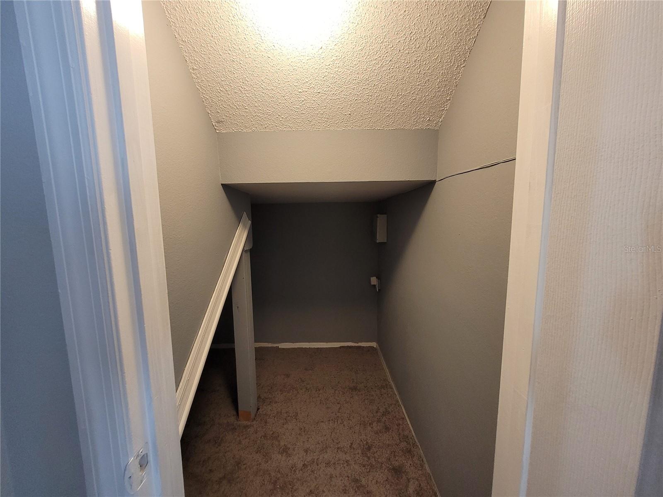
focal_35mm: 13
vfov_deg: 89.9
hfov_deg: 106.2
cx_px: 332
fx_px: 249
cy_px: 248
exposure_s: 1/60
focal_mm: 1.74
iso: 250
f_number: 2.2
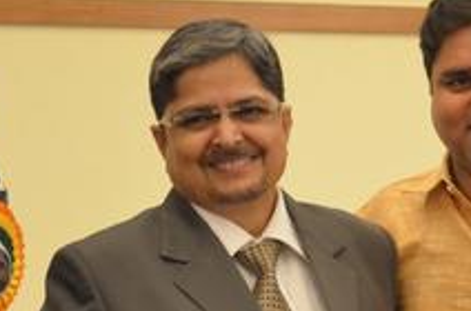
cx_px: 431
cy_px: 188
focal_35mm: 170
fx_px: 2218
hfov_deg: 12.0
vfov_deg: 8.0
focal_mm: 40
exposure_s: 1/40
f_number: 5.3
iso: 2000
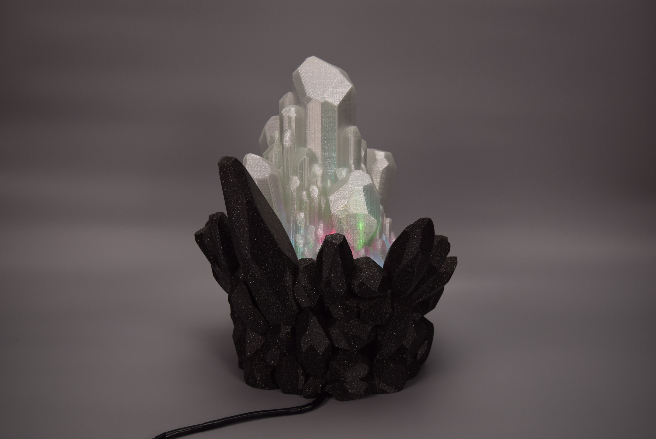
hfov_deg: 53.1
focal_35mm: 36
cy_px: 220
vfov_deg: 36.9
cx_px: 328
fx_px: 656
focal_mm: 24
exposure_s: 1/60
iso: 100
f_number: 4
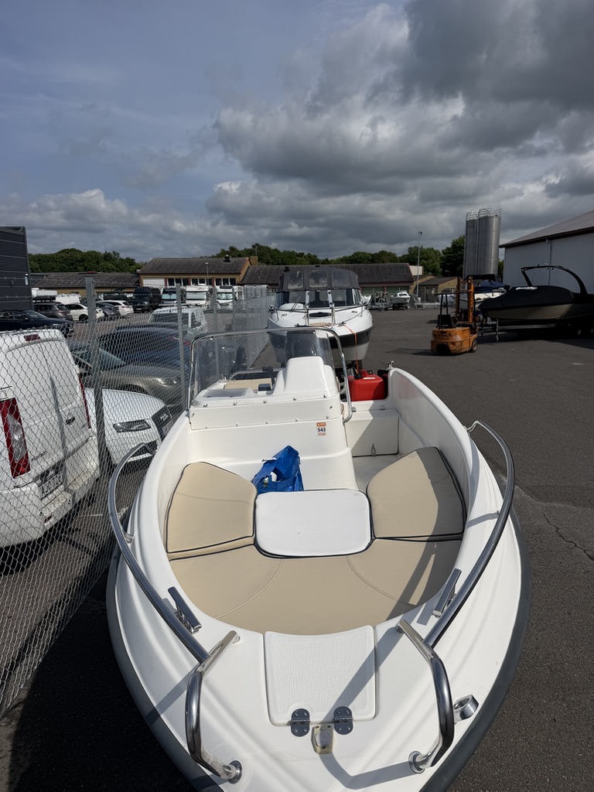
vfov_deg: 71.6
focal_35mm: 24
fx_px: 549
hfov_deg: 56.8
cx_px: 297
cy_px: 396
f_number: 1.78
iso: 80
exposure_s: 1/17544
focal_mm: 6.76
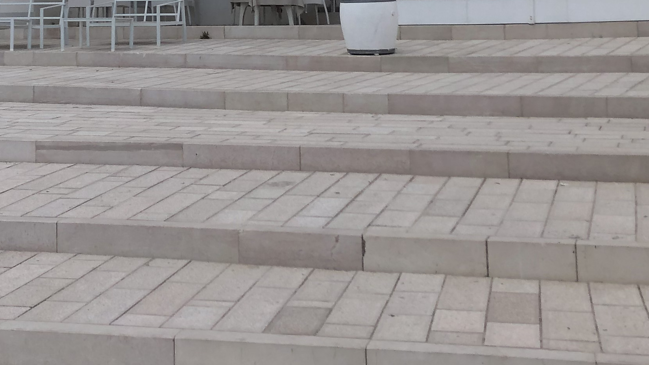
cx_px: 169
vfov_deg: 15.4
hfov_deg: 28.2
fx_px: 1274
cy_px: -131
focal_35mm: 74
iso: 20
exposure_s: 1/1372
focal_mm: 4
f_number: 1.8
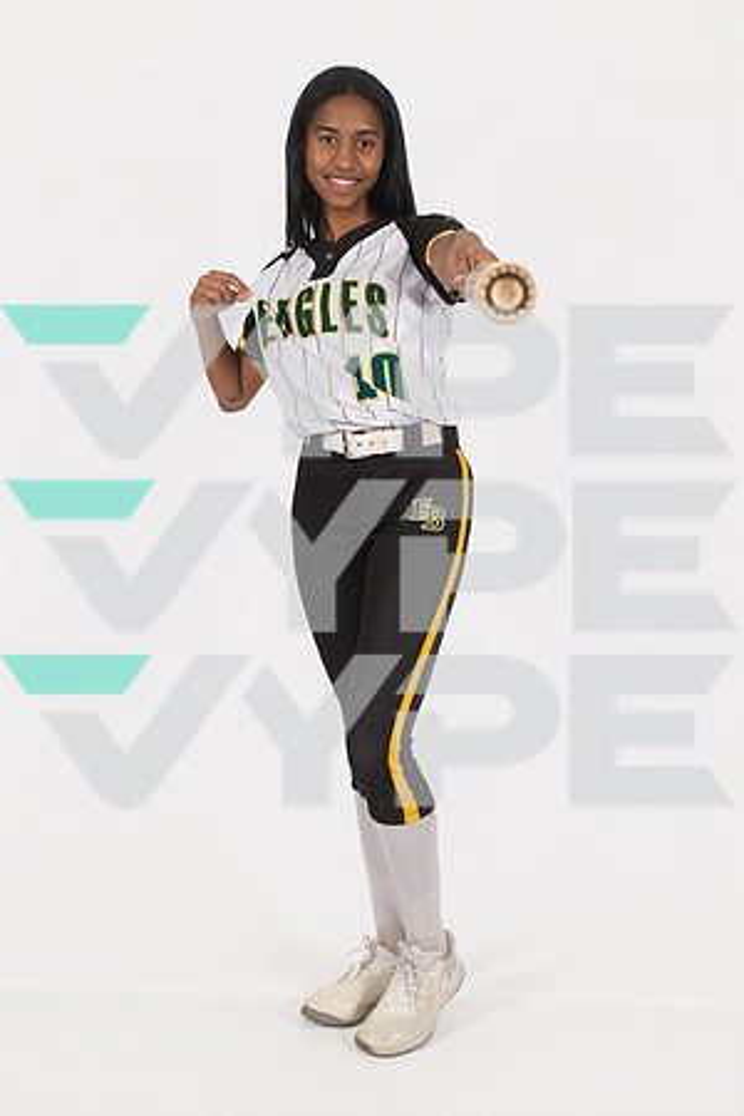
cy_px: 558
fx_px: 1426
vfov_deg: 42.7
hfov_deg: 29.2
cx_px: 372
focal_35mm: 46
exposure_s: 1/320
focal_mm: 46
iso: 640
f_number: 8
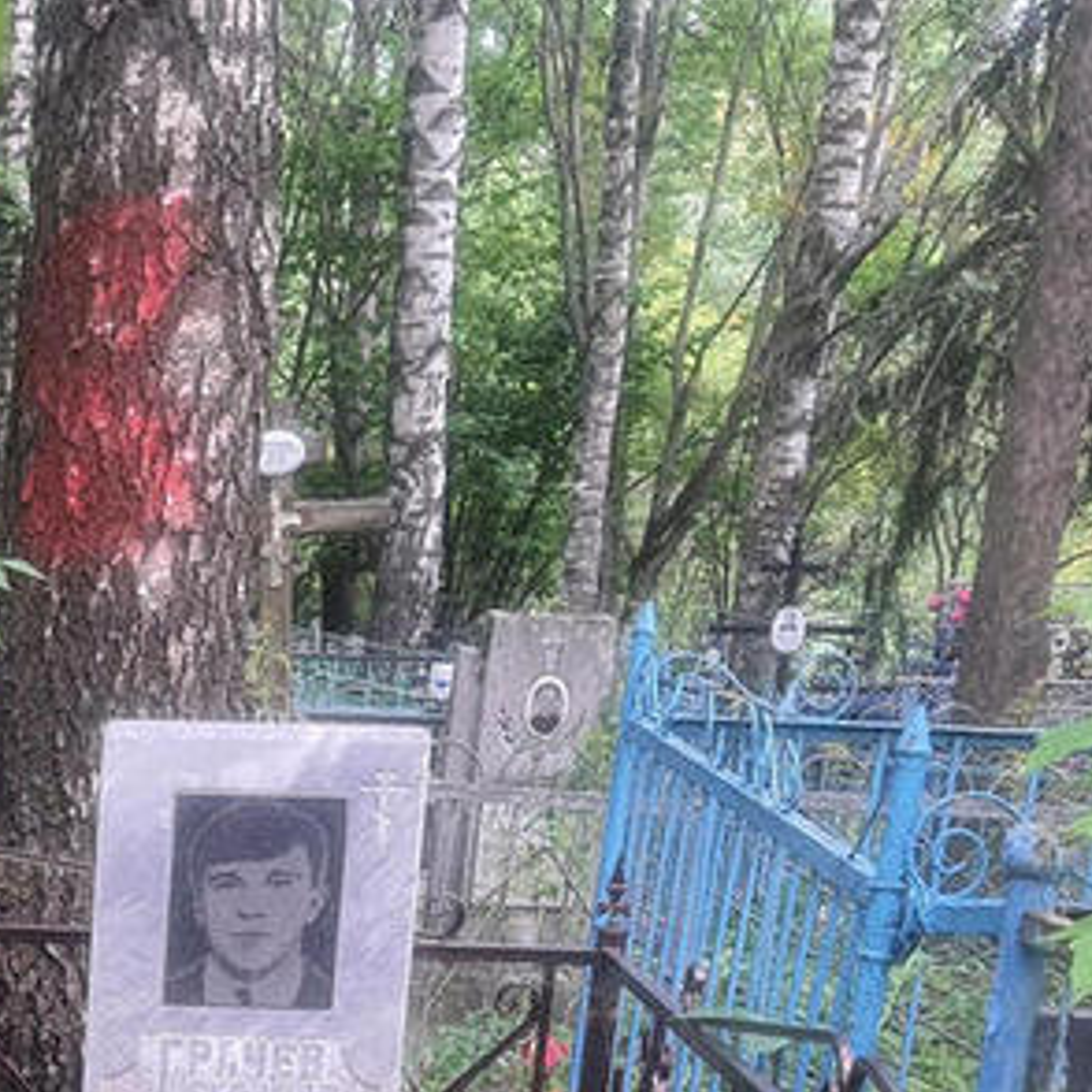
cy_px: 1304
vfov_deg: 20.3
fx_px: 2855
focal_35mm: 80
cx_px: -145
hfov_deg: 20.5
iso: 125
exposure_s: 1/100
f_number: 1.7
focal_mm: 4.32
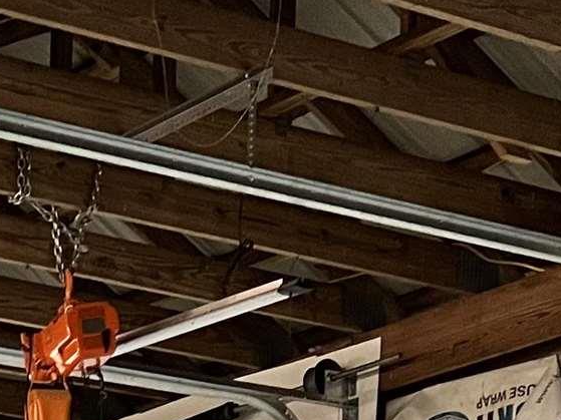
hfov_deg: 12.5
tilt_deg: -0.4
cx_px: -464
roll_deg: +0.2
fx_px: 2317
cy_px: 1040
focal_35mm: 143
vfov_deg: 9.2
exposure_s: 1/60
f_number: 1.5
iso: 250
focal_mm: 5.7
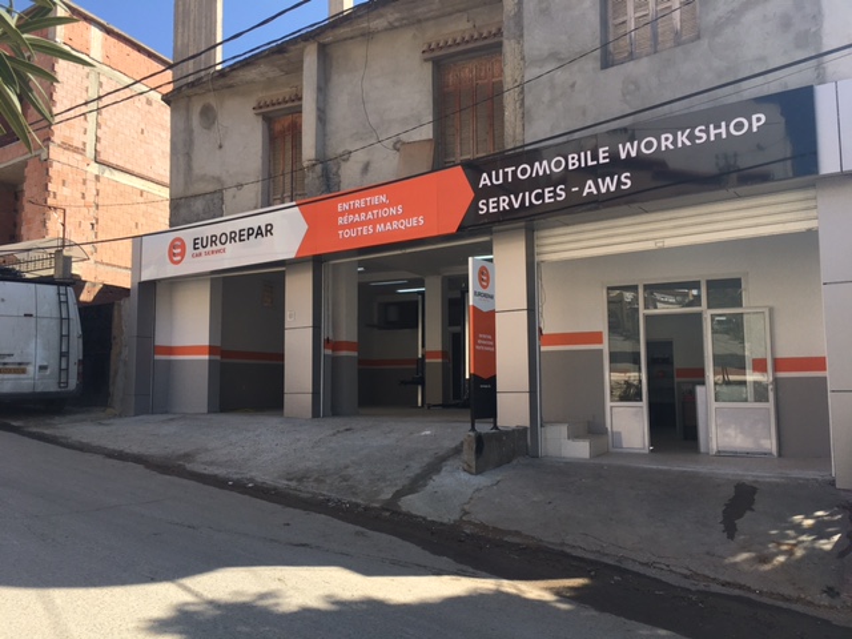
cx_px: 426
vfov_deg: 48.2
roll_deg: +1.1
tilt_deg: +6.1
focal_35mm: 29
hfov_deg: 61.7
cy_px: 320
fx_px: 714
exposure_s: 1/855
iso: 25
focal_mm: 4.15
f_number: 2.2
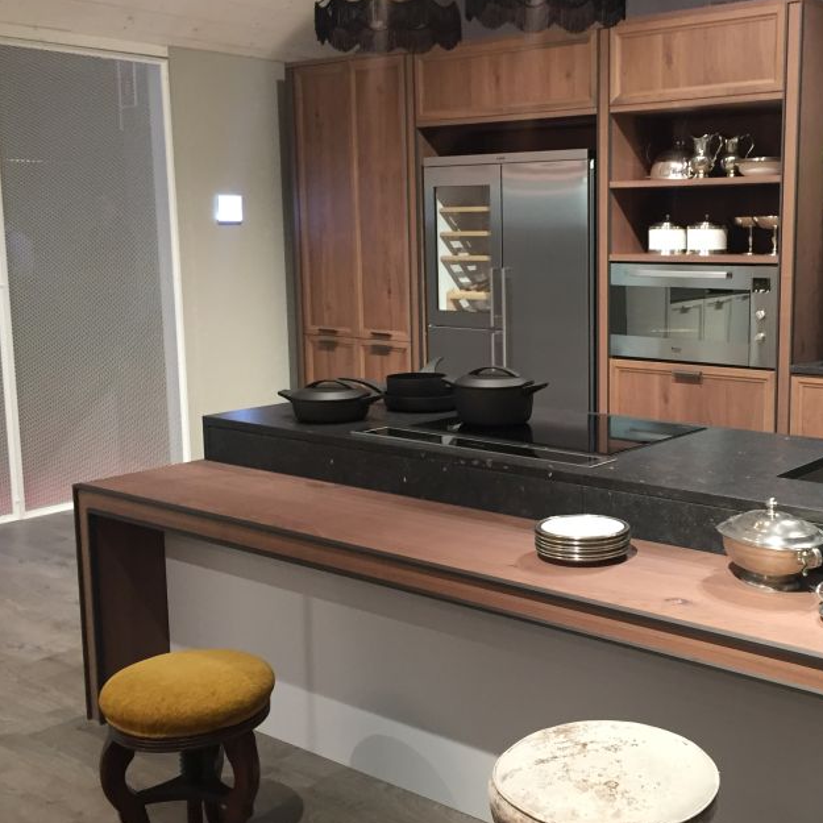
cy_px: 398
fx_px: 1103
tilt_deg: -8.9
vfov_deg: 40.9
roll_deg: +0.4
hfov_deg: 40.2
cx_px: 571
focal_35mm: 41
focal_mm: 4.15
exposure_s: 1/33
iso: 125
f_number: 2.2
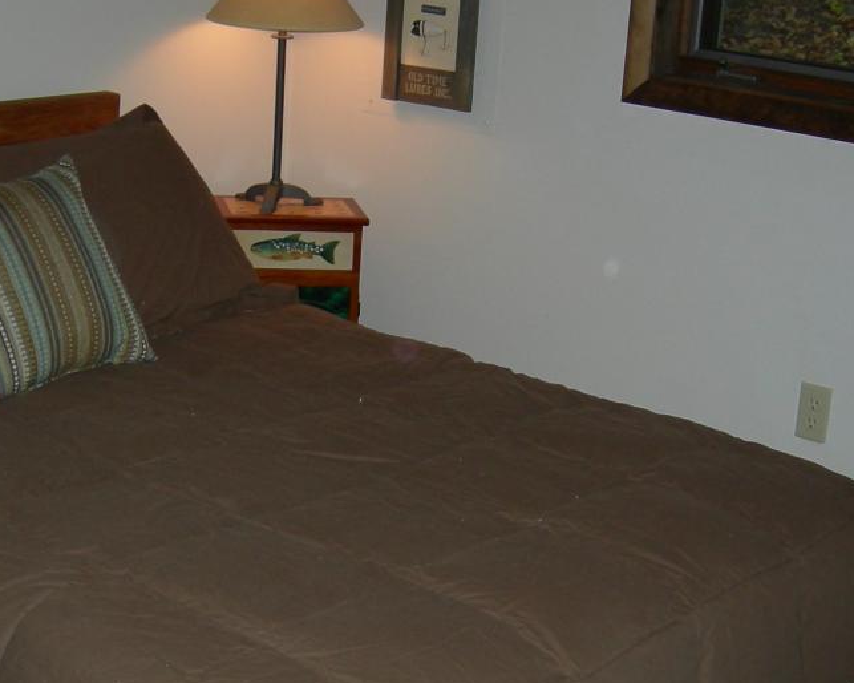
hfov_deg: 27.0
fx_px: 1769
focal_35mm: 70
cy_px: 415
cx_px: 304
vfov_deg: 21.8
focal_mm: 7.5
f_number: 2.7
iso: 100
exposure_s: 1/60.1
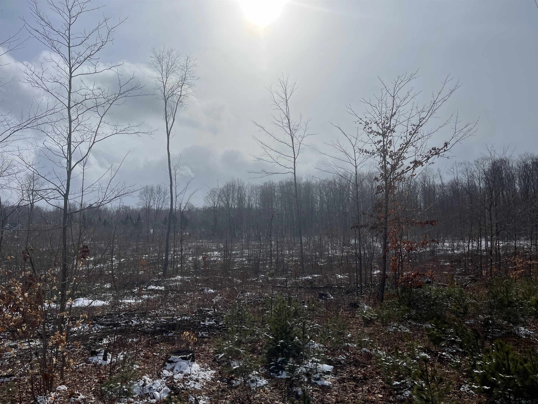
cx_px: 269
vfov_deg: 53.1
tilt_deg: +2.9
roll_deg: +0.5
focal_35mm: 26
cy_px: 202
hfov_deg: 67.3
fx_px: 404
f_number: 1.6
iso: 50
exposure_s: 1/15152
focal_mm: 5.1
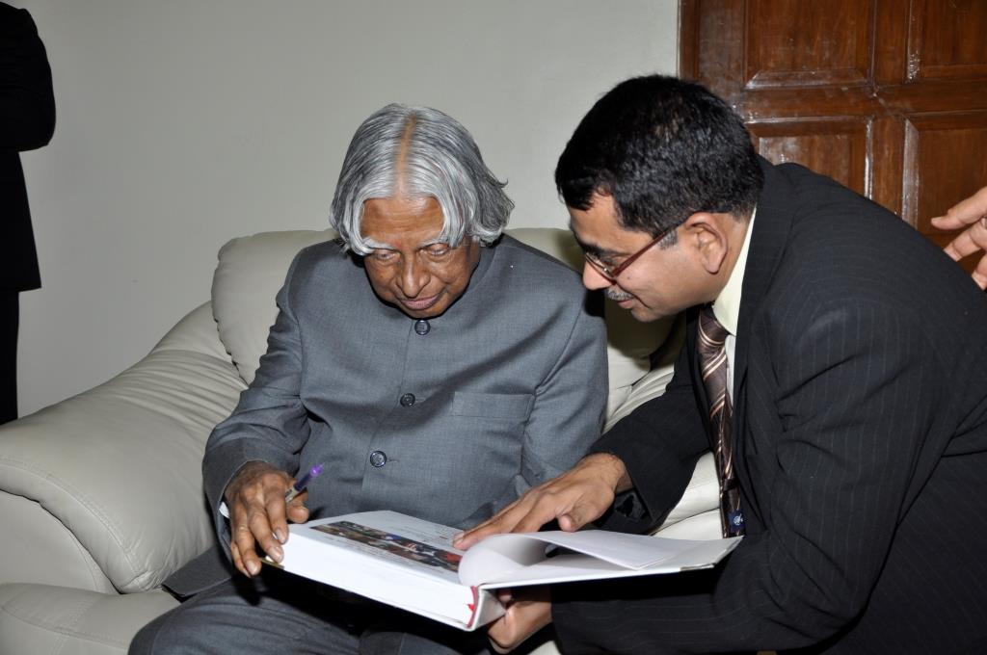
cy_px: 328
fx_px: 1232
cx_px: 494
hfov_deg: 43.7
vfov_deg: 29.8
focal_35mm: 45
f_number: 5
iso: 400
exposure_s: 1/60
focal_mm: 30
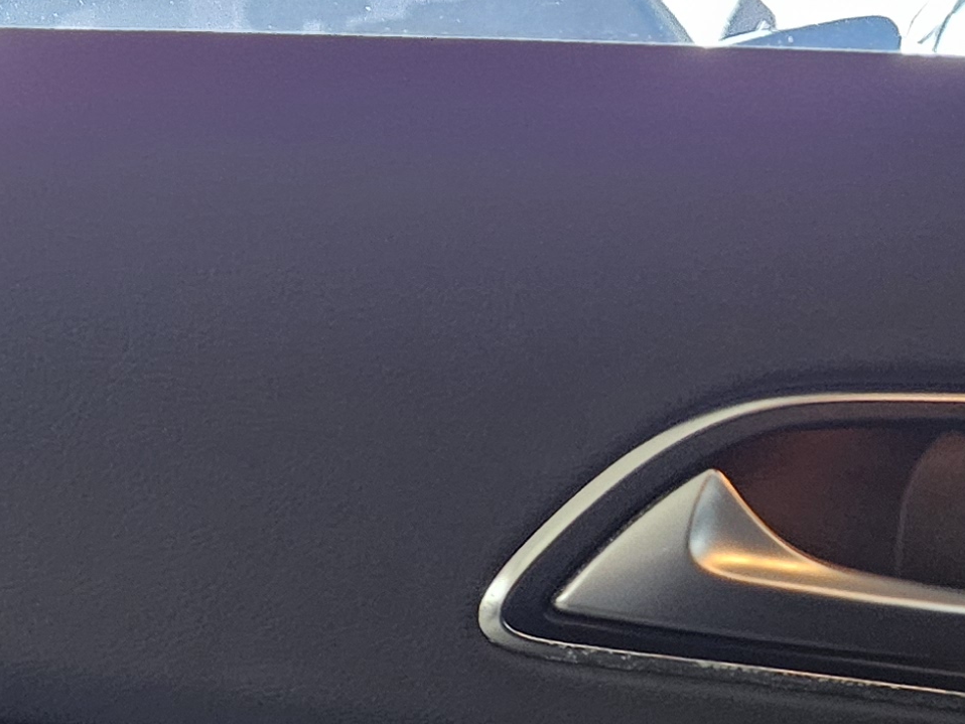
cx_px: -343
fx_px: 2677
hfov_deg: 18.7
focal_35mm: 96
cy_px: 1139
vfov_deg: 14.2
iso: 640
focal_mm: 5.4
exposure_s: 1/24
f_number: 1.8
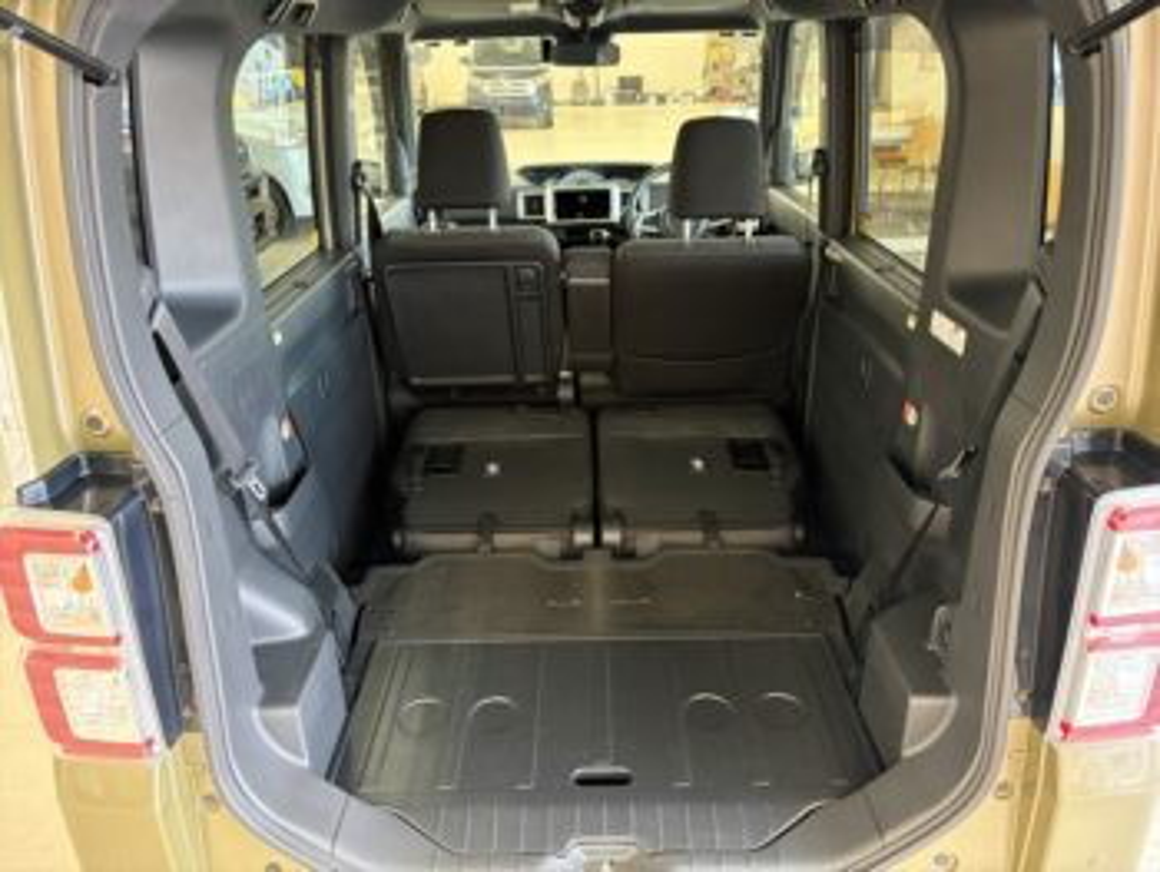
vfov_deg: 53.1
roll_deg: +1.9
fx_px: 872
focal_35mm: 26
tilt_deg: -25.6
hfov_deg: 67.3
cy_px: 436
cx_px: 580
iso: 500
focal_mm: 5.96
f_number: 1.6
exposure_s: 1/60
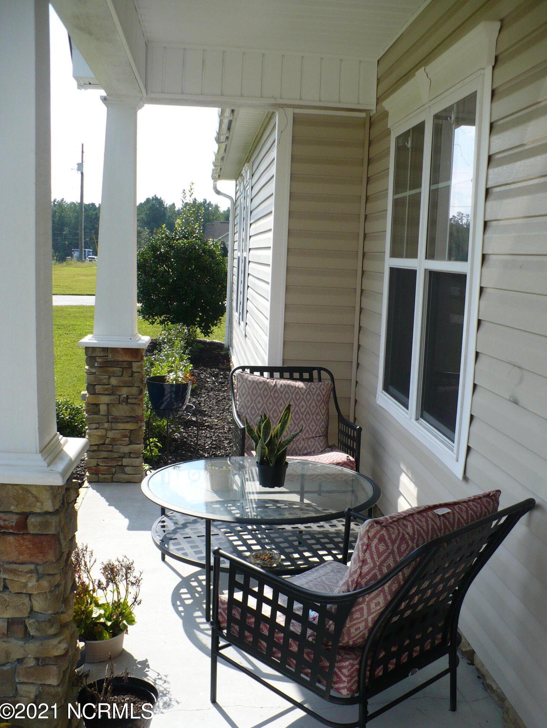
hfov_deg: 37.7
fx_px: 800
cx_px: 277
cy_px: 372
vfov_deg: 49.0
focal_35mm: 38
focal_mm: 6.1
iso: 100
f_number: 2.8
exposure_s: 1/1000
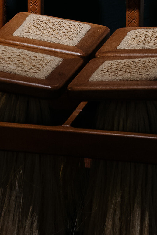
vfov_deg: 8.2
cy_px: -90
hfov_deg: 5.5
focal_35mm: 248
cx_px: 110
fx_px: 1622
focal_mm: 50
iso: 1000
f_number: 3.5
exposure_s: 1/125
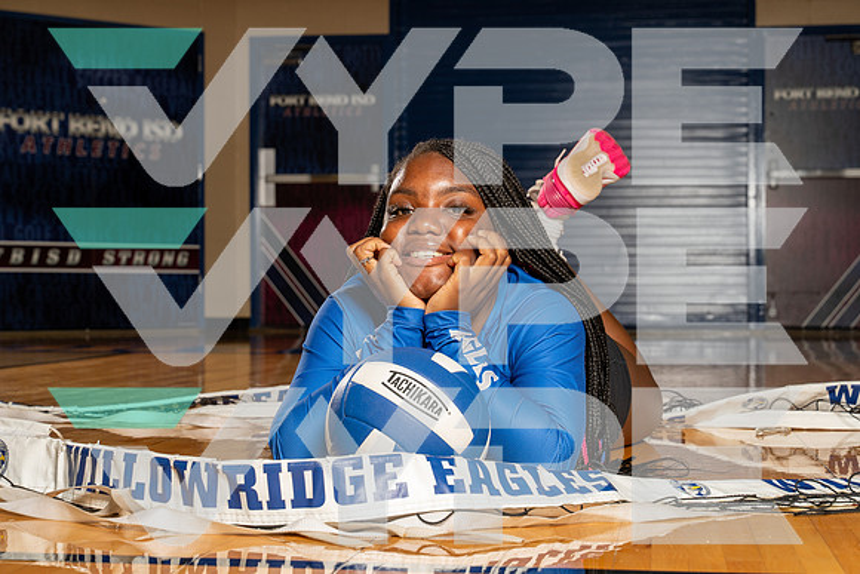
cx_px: 430
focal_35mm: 70
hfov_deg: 28.8
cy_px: 287
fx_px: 1673
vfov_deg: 19.5
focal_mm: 70
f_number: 8
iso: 500
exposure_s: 1/250
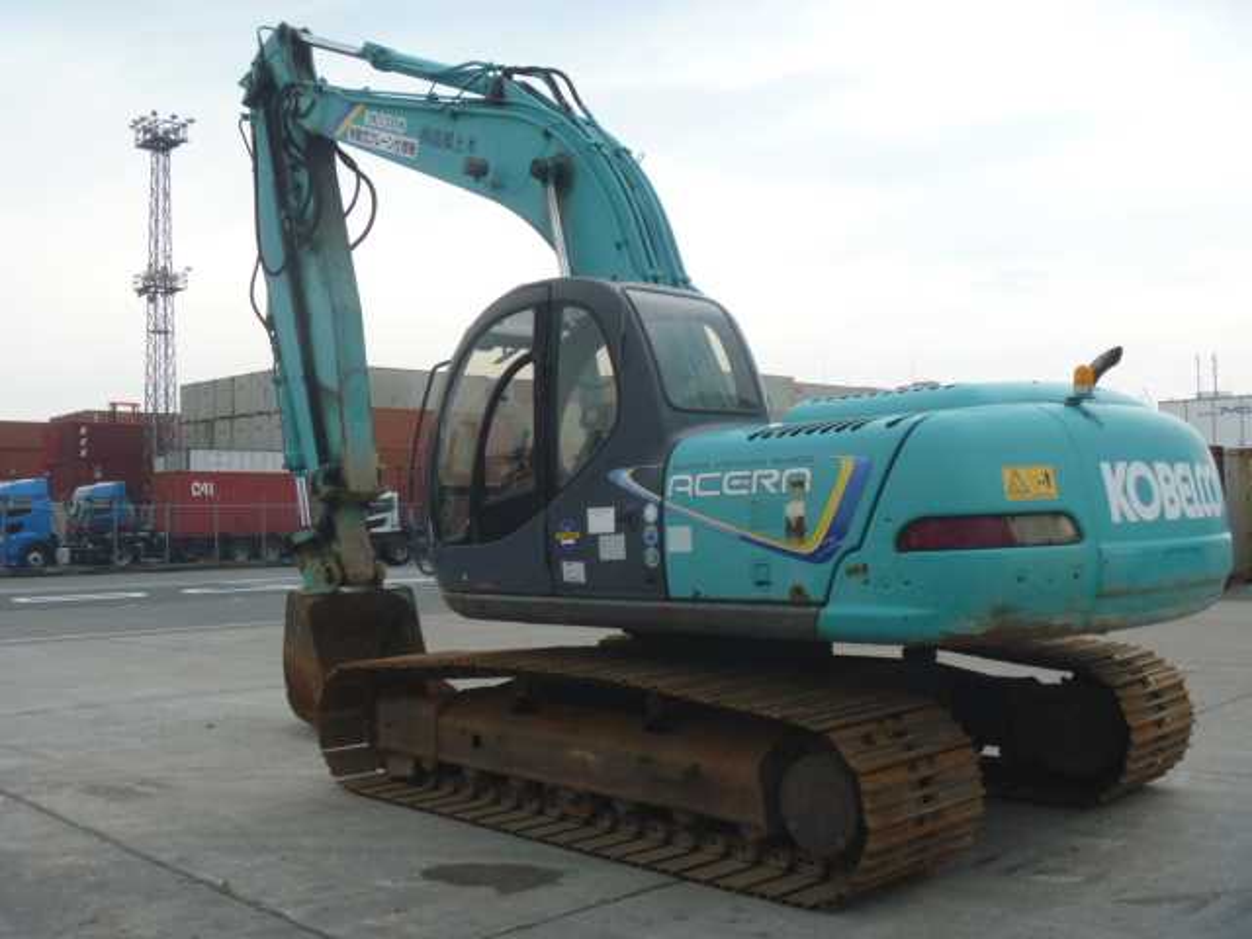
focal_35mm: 35
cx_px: 626
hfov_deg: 52.6
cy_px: 470
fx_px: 1266
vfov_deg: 40.7
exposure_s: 1/160
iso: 80
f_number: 3.5
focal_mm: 6.3
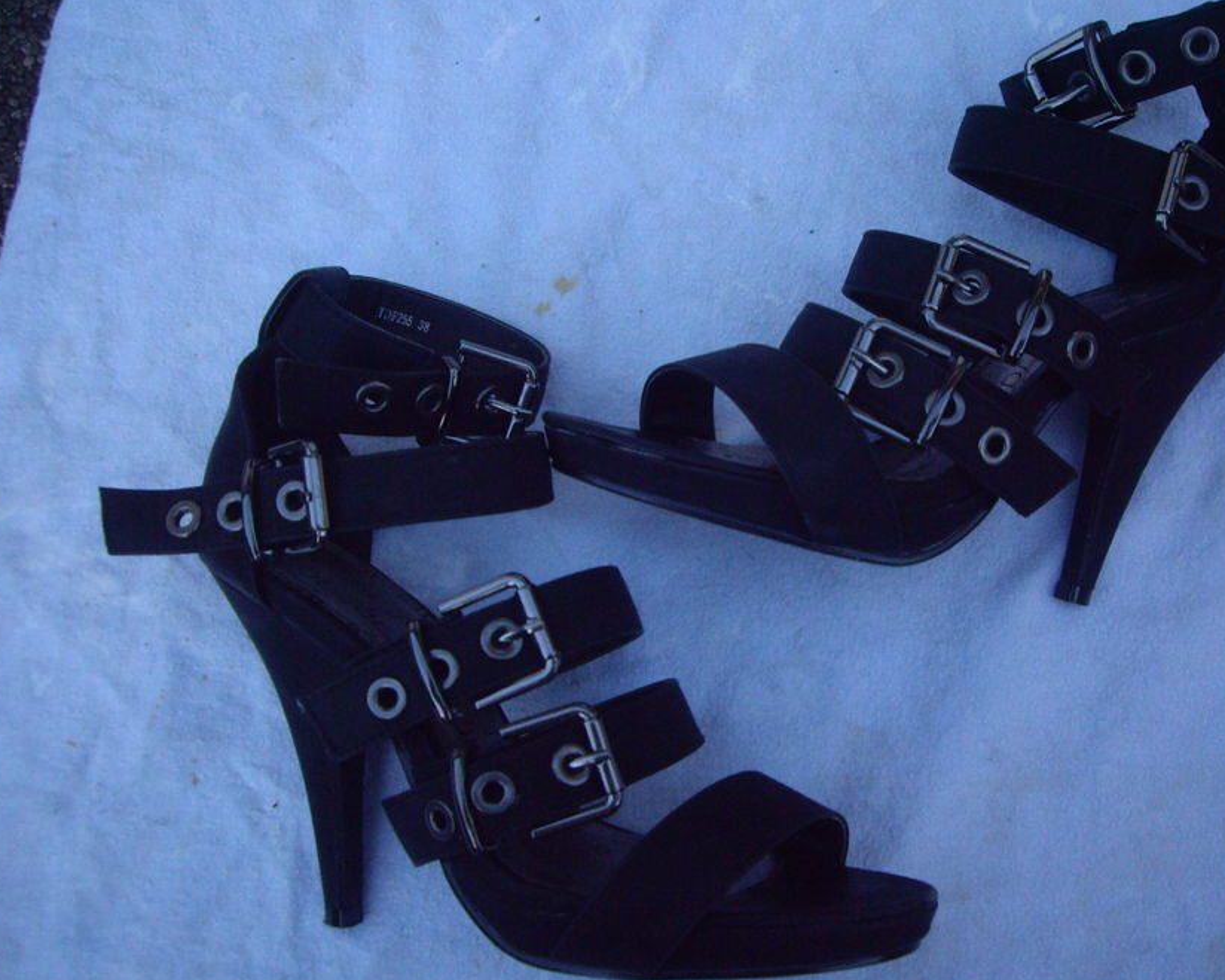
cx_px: 673
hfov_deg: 41.1
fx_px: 1631
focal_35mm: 45
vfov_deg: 33.4
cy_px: 436
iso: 200
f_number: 2.7
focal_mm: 6.2
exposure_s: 1/40
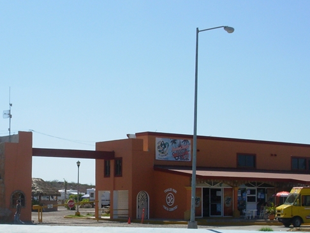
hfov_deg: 25.8
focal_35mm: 75
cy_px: 161
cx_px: 93
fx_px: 672
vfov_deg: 19.6
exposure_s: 1/745
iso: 50
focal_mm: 6.3
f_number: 4.9
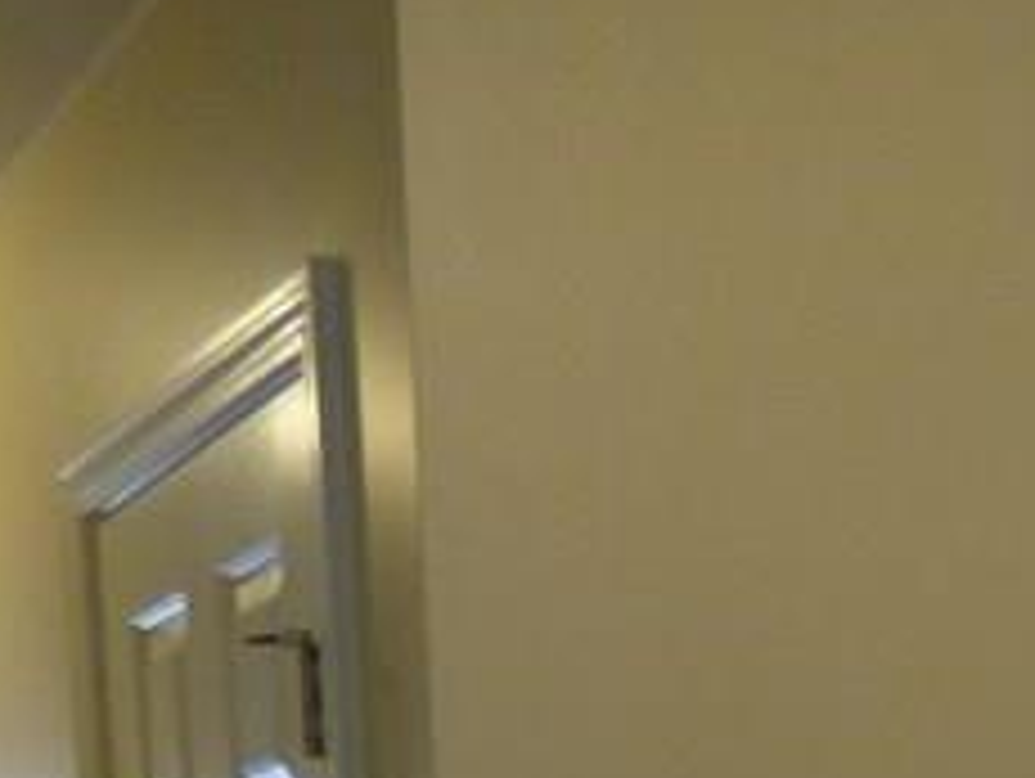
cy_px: 1385
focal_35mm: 89
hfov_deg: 19.2
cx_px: 1562
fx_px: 2664
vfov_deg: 14.6
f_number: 2.8
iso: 320
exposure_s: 1/60
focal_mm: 3.58
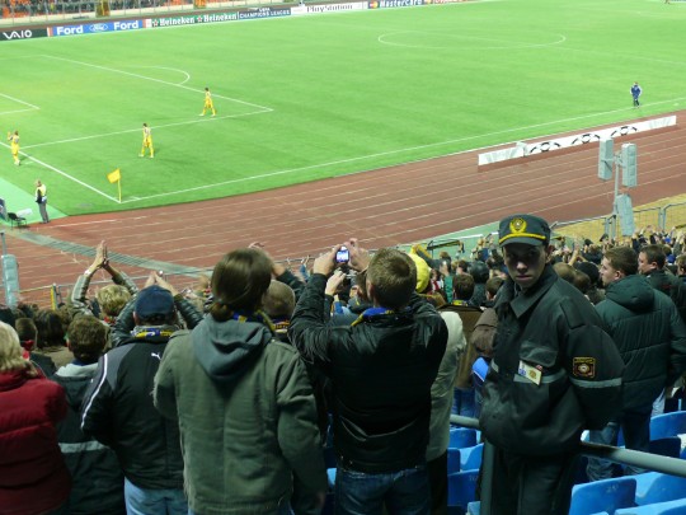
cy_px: 258
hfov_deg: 38.9
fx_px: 971
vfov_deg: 29.7
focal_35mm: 49
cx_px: 343
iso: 200
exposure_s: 1/25
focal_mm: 9
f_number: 2.8
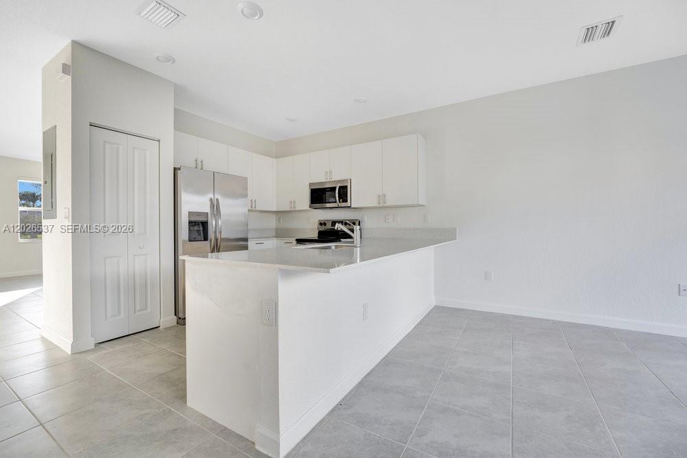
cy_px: 229
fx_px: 267
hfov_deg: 104.2
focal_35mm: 14
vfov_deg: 81.2
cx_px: 344
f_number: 8
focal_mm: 14
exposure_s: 1/5
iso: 100
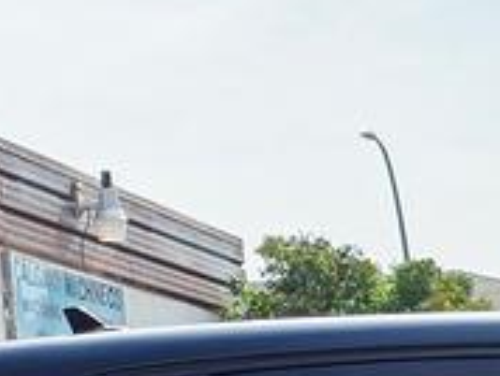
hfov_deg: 11.1
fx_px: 2387
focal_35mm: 165
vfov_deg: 8.8
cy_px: 603
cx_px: 916
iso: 80
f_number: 1.7
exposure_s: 1/10000
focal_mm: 6.3
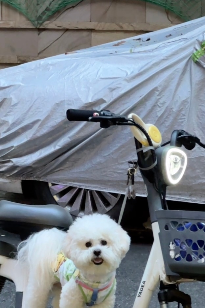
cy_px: 201
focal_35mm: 194
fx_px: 1657
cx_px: 83
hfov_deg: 7.1
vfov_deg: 10.6
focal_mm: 9
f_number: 2.8
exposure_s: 1/17
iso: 500
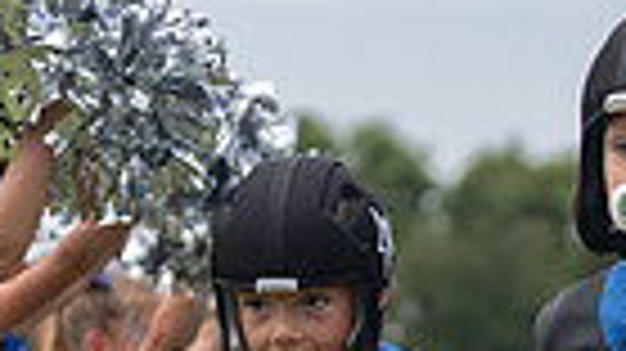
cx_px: 770
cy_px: 587
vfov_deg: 3.9
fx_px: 5076
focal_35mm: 306
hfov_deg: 7.0
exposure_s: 1/1250
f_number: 2.8
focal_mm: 70
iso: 125
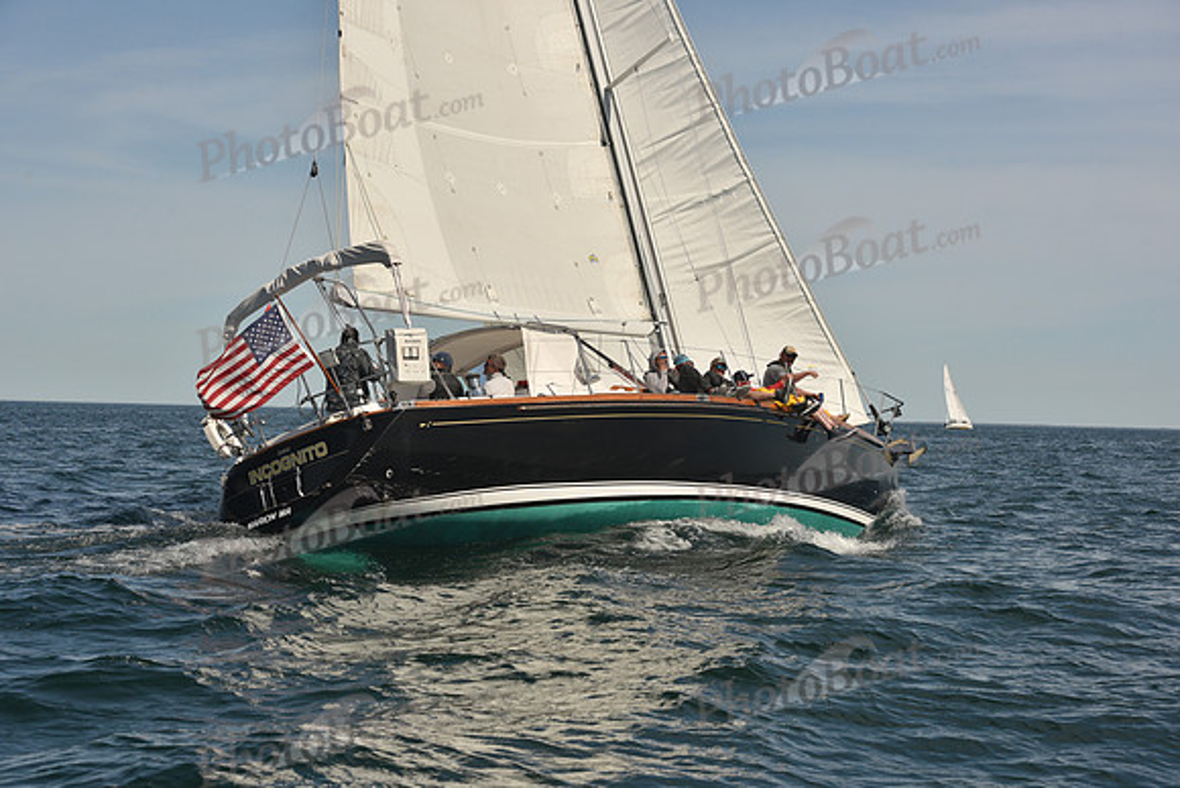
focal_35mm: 70
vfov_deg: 19.5
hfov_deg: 28.8
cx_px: 590
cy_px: 394
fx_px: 2295
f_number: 9
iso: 250
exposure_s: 1/640
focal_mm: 70
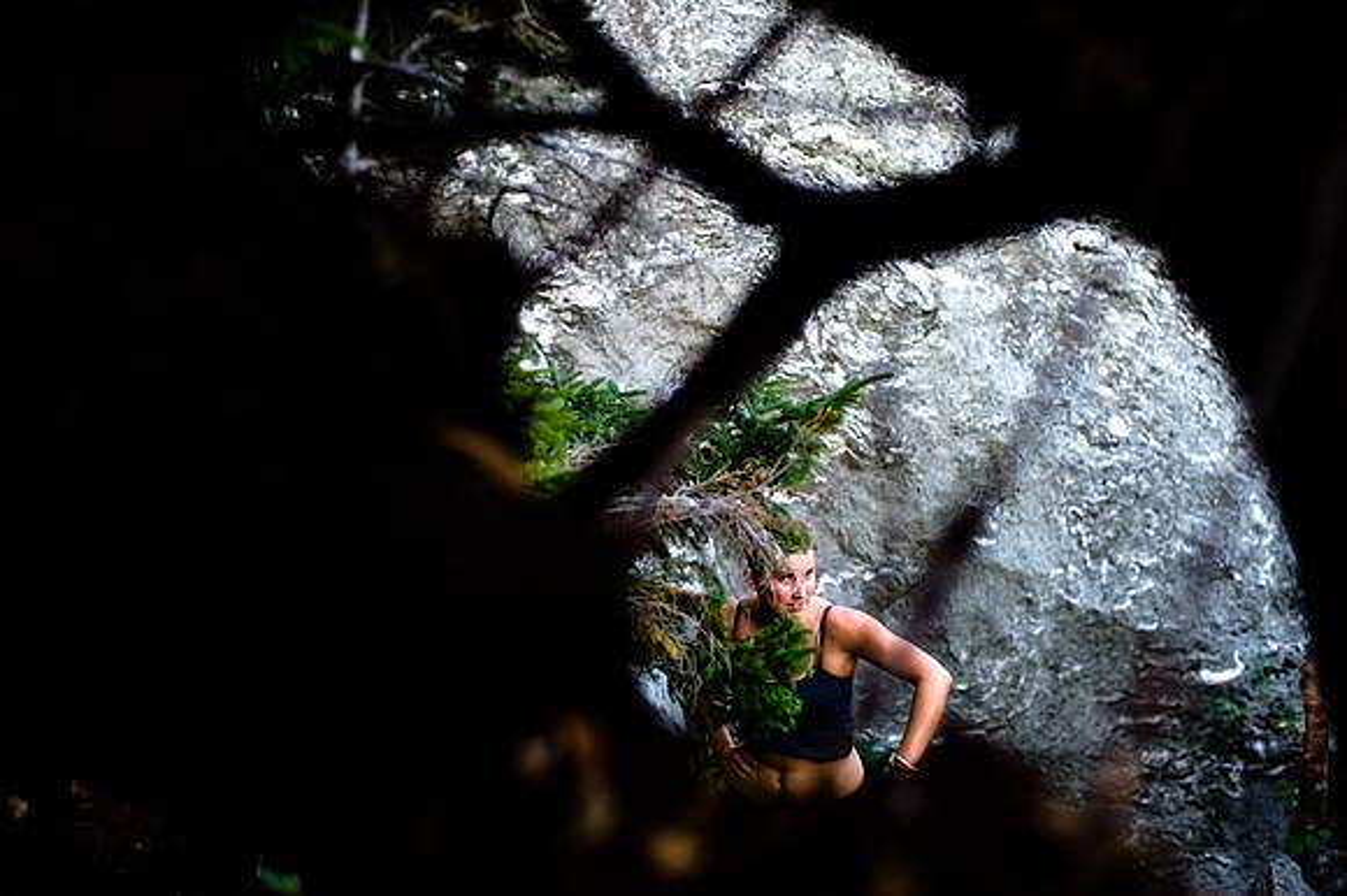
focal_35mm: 50
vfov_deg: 27.0
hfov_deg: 39.6
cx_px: 674
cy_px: 448
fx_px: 1870
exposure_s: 1/125
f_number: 3.2
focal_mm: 50
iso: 800
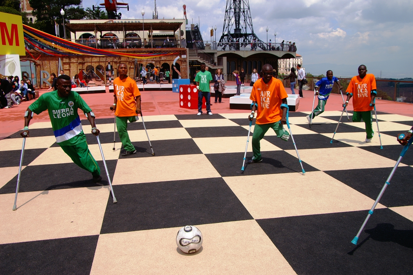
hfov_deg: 62.0
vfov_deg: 43.5
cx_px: 206
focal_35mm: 30
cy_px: 138
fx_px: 344
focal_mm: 20
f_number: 9.5
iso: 100
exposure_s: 1/350
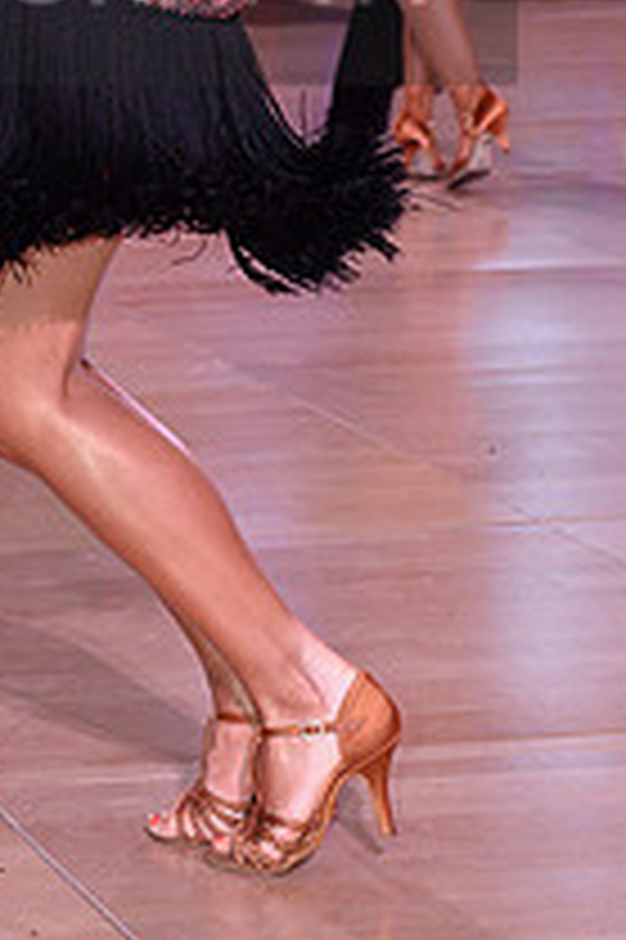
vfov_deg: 11.3
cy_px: -63
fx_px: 4702
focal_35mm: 180
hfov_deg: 7.6
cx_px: -101
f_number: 5.6
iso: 2000
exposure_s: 1/250
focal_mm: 65
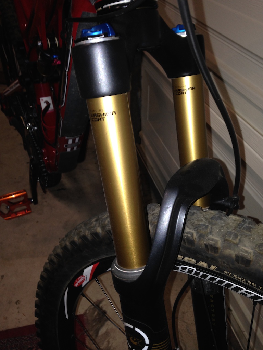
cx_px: 132
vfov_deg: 55.4
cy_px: 175
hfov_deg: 42.9
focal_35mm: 33
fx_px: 334
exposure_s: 1/16
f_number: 2.4
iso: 64
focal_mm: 4.12
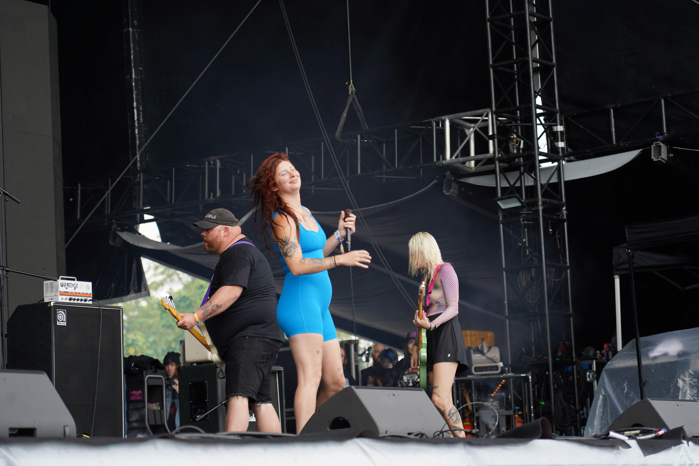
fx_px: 2039
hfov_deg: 19.5
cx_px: 350
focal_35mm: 105
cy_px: 233
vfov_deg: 13.0
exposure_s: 1/125
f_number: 4
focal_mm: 105
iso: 125
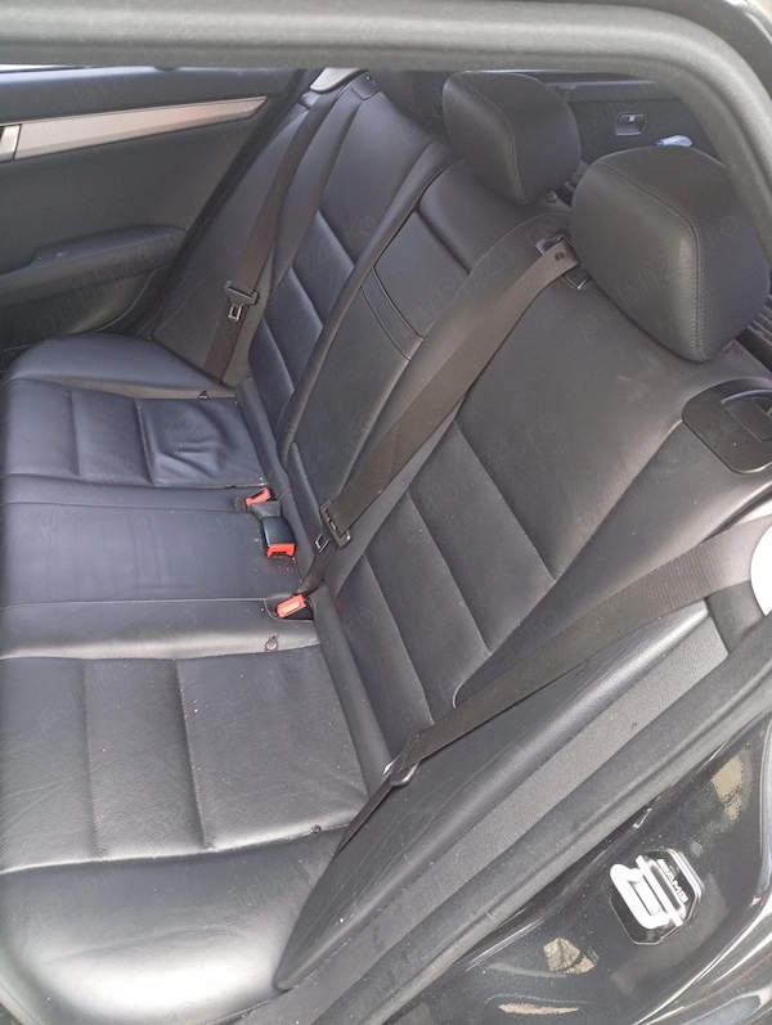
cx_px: 386
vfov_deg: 65.3
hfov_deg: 51.5
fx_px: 801
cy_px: 512
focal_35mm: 27
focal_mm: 3.98
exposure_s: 1/33.3
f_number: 1.8
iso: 687
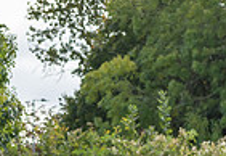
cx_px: -95
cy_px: 228
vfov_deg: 3.8
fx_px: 2320
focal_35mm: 366
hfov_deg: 5.5
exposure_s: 1/640
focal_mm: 66
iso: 200
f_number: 4
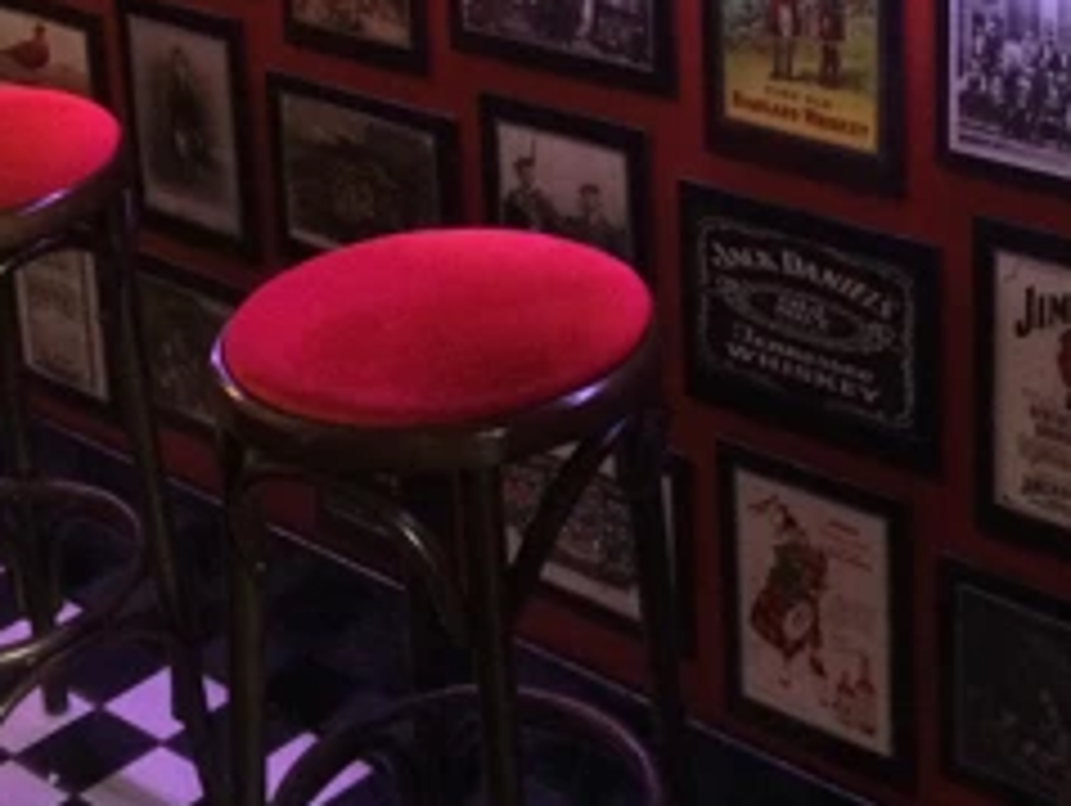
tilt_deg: -15.4
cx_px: 716
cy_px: -104
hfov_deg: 26.5
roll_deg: +1.5
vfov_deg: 19.3
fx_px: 2261
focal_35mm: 73
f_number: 2.2
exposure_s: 1/20
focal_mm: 4.15
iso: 320
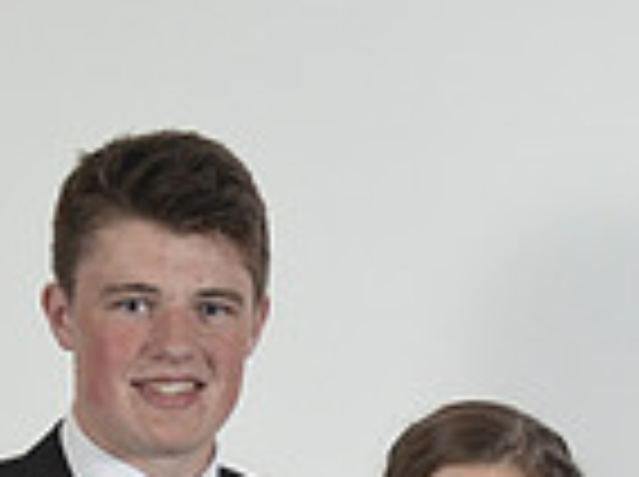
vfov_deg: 8.2
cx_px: 302
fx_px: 3041
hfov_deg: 12.0
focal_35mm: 165
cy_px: 1143
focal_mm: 28
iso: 1600
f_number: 5.6
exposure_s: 1/100
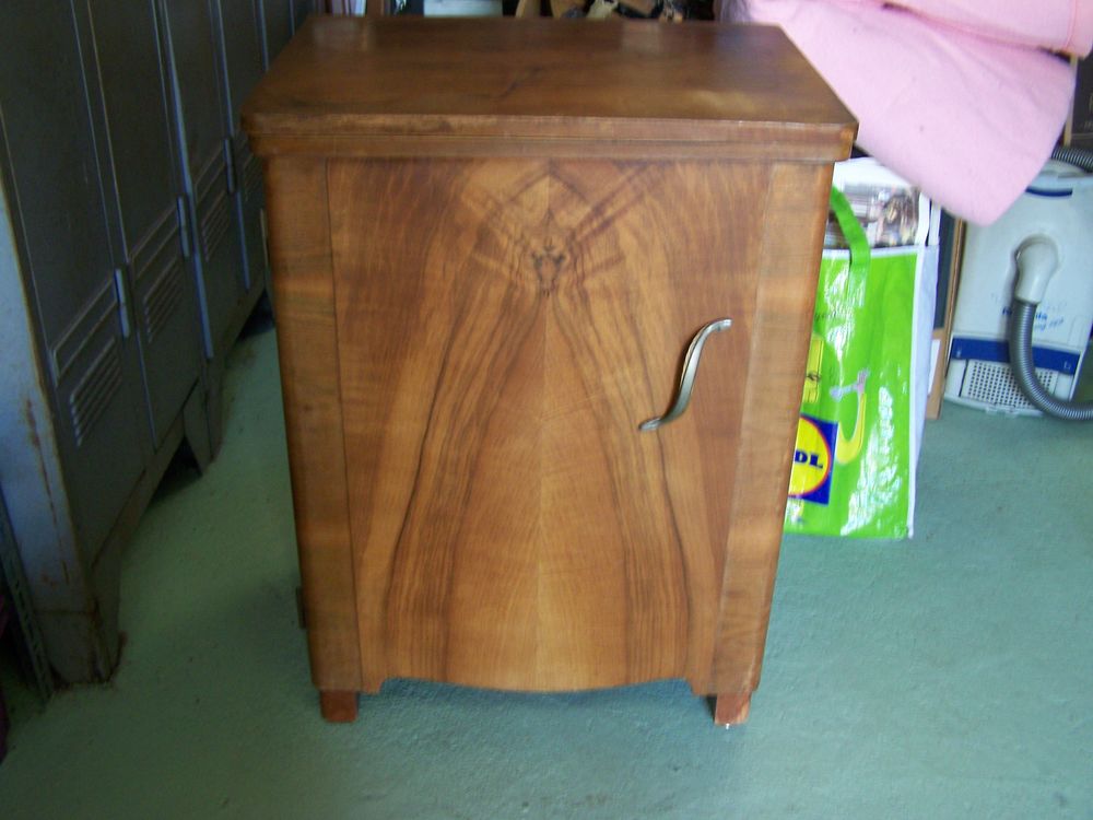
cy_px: 410
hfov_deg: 49.0
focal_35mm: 38
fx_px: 1200
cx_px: 546
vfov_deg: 37.7
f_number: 2.8
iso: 160
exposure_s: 1/8
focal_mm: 6.3
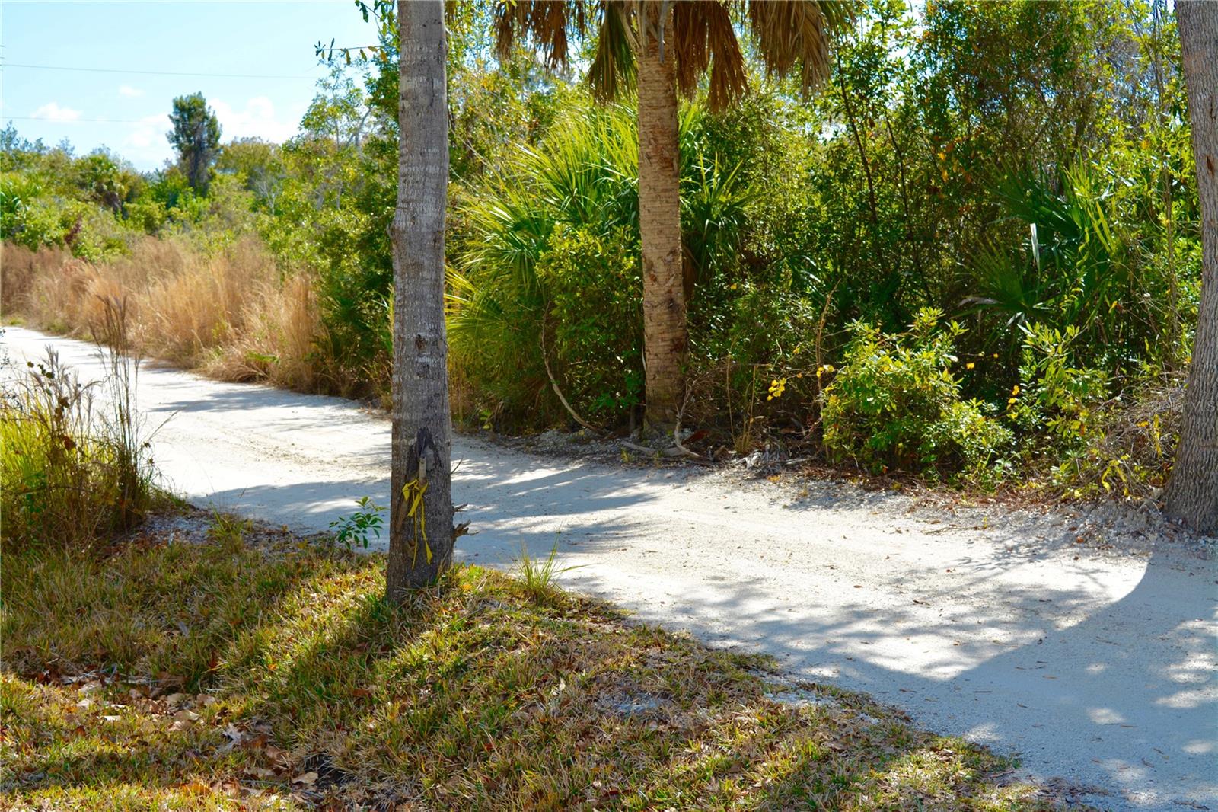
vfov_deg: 25.7
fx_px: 1776
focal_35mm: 52
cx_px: 609
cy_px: 406
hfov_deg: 37.9
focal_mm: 35
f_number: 9
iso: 100
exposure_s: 1/320
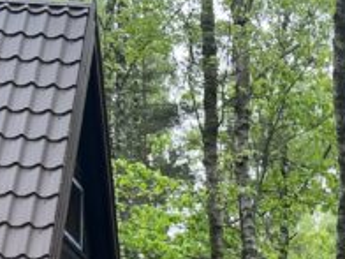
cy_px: 437
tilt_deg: +2.4
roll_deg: +0.2
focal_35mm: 102
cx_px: 481
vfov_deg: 13.3
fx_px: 1017
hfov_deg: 17.7
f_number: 1.5
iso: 50
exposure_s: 1/445
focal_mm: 5.7
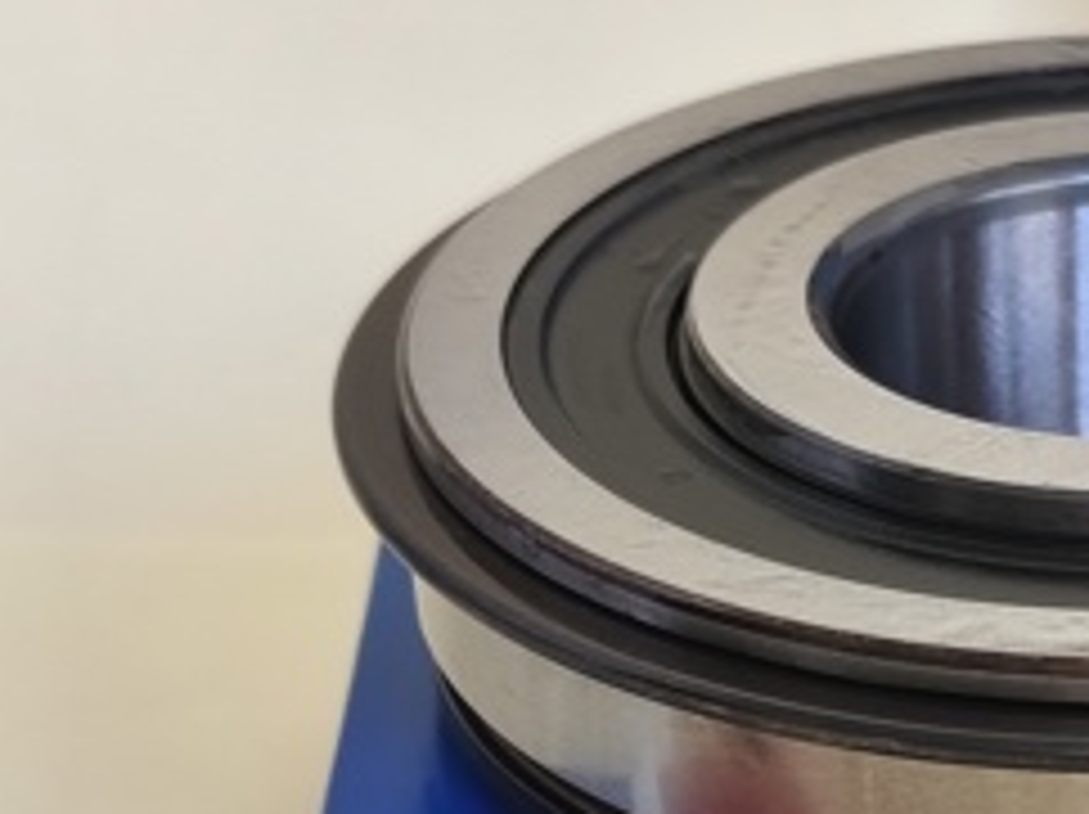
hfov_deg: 11.6
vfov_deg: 8.7
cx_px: 1156
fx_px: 5311
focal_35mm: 169
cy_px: 771
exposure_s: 1/100
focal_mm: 6.18
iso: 320
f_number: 1.65
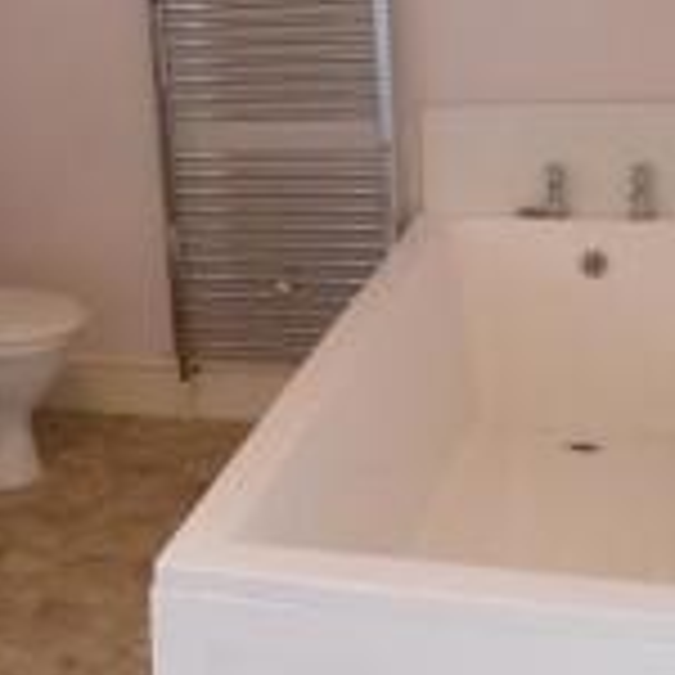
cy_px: 254
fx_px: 1478
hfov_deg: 24.9
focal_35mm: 67
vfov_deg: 25.6
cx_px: 50
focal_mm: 4.6
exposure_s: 1/50
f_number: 2.8
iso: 400
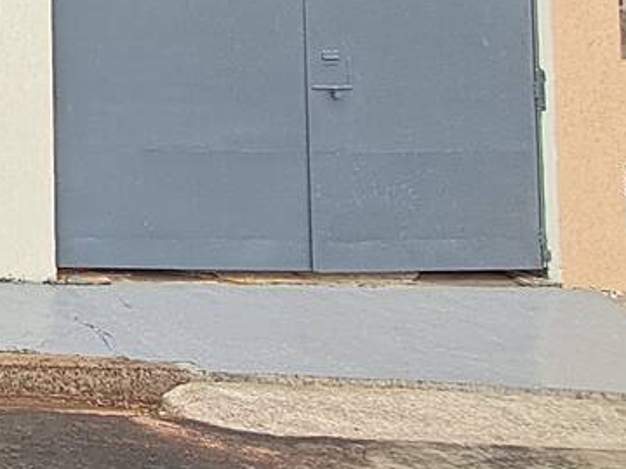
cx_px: -412
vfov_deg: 21.4
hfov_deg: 22.3
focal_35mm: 64
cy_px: -87
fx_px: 1157
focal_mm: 1.64
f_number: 2.2
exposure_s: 1/125
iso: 40
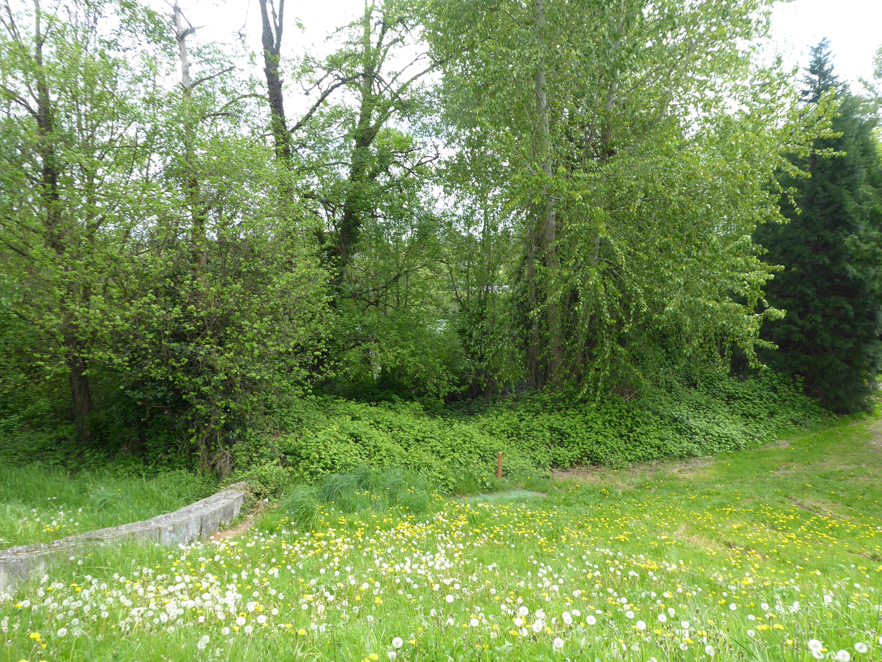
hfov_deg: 61.7
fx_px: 739
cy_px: 331
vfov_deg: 48.2
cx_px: 441
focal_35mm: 29
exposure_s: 1/125
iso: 80
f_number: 3.5
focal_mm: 5
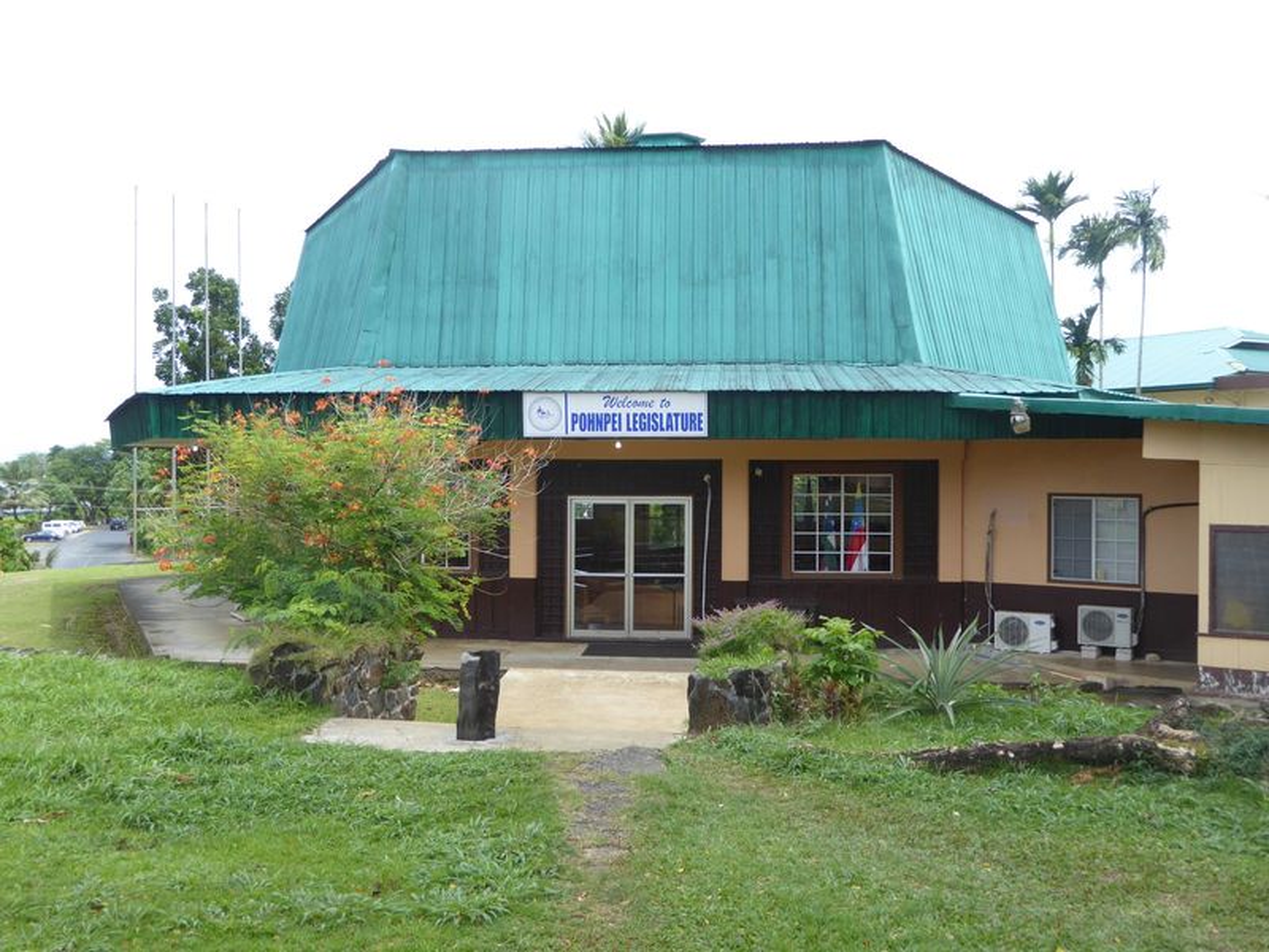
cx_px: 634
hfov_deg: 55.4
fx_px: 1210
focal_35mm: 33
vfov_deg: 42.9
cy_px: 476
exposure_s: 1/320
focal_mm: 5.8
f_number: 3.6
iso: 80
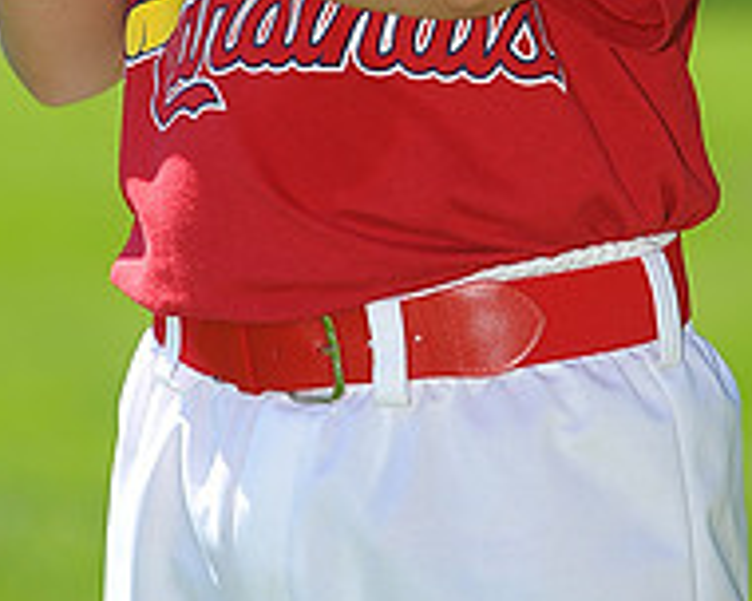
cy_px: -415
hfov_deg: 3.4
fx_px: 12753
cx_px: 392
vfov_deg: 2.7
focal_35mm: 573
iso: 200
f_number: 4.5
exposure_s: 1/800
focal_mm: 200
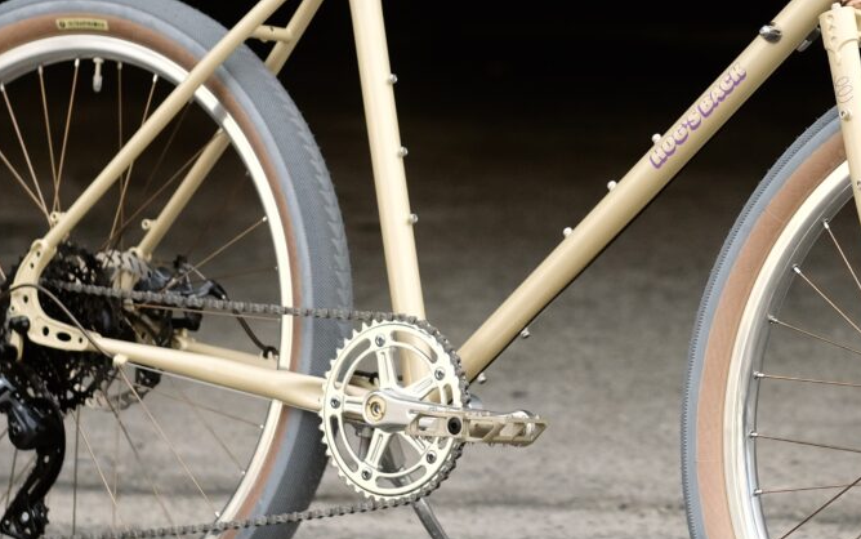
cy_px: 171
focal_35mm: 205
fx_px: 4812
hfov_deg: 10.2
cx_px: 626
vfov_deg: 6.4
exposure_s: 1/1250
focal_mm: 56
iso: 1000
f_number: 2.2
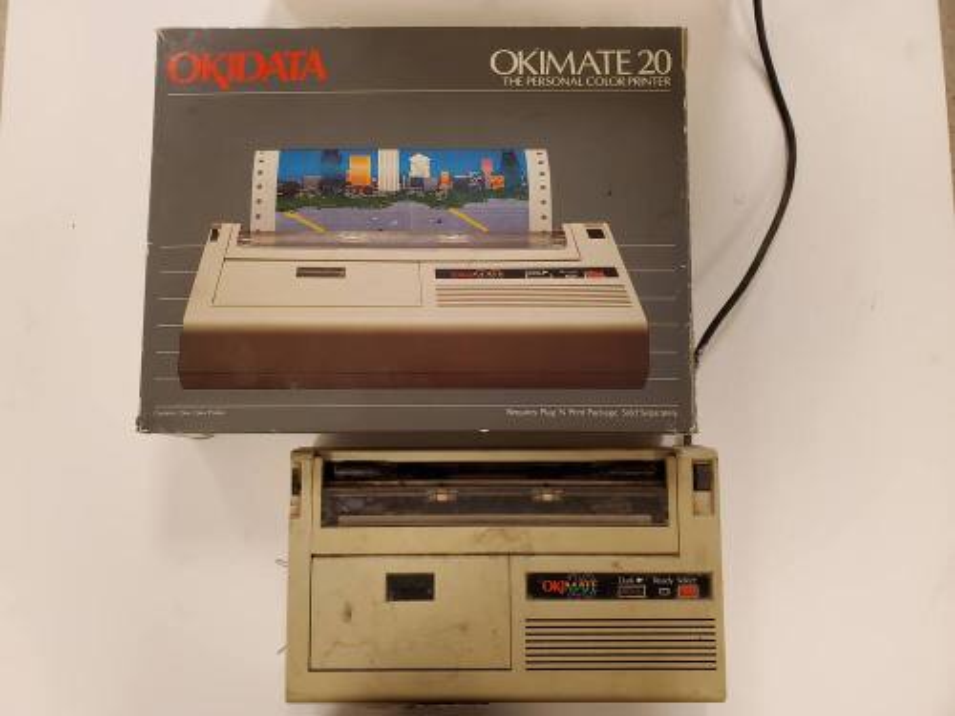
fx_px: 717
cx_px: 478
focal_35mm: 26
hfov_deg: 67.3
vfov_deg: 53.1
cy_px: 358
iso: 250
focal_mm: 4.3
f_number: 2.4
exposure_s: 1/60
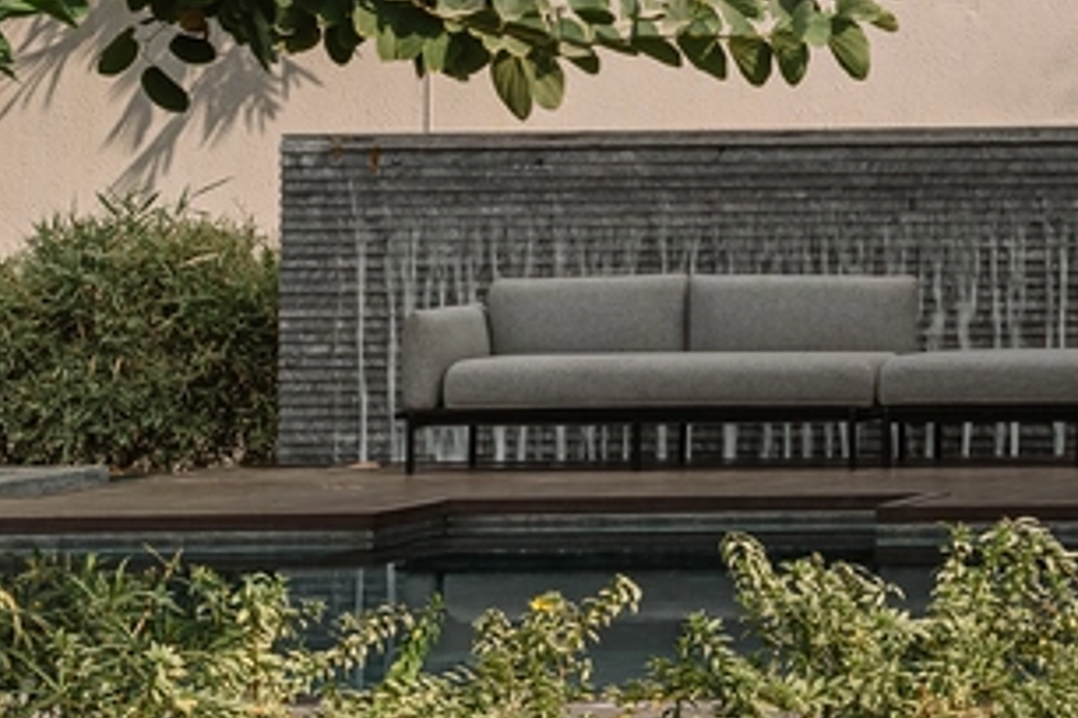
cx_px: 2357
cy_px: -912
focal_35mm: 235
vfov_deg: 5.7
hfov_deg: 8.2
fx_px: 7036
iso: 100
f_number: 10
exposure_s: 1/30
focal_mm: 50
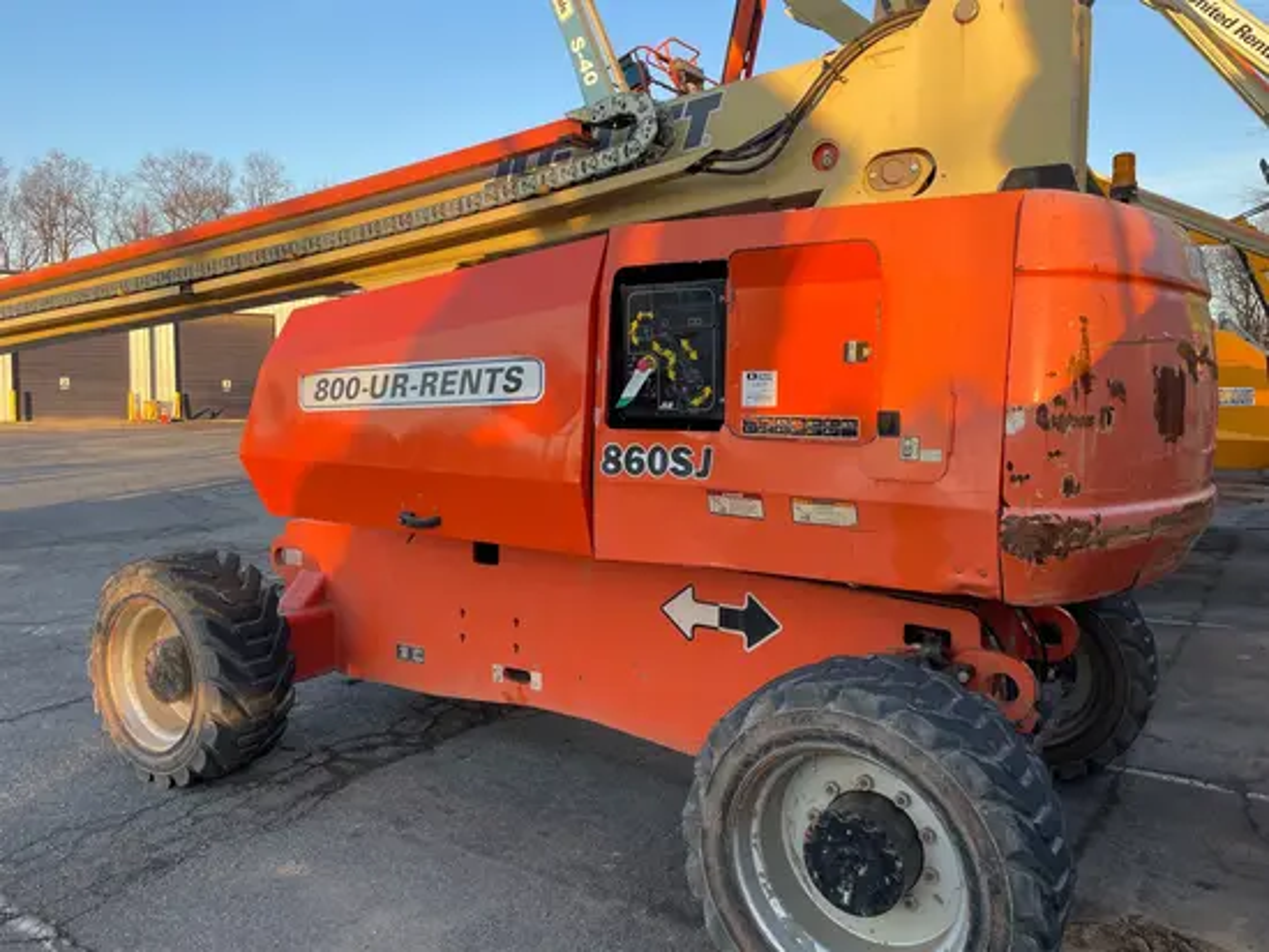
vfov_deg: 53.1
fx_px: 954
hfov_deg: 67.3
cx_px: 634
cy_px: 476
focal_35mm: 26
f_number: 1.6
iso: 32
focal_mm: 4.2
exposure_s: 1/333
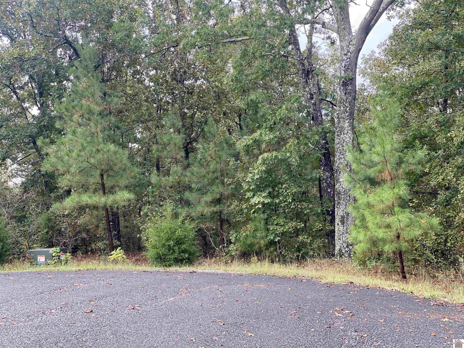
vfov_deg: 28.0
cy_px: 174
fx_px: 697
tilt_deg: +1.2
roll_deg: +3.9
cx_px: 232
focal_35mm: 52
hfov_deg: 36.8
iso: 20
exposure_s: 1/122
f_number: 2
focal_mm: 6
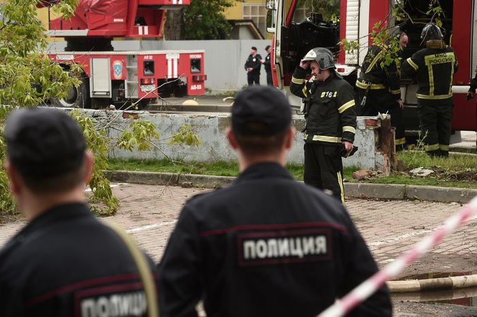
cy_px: 158
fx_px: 1616
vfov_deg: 11.2
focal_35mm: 122
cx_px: 238
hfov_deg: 16.8
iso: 400
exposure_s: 1/320
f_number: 6.3
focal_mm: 122
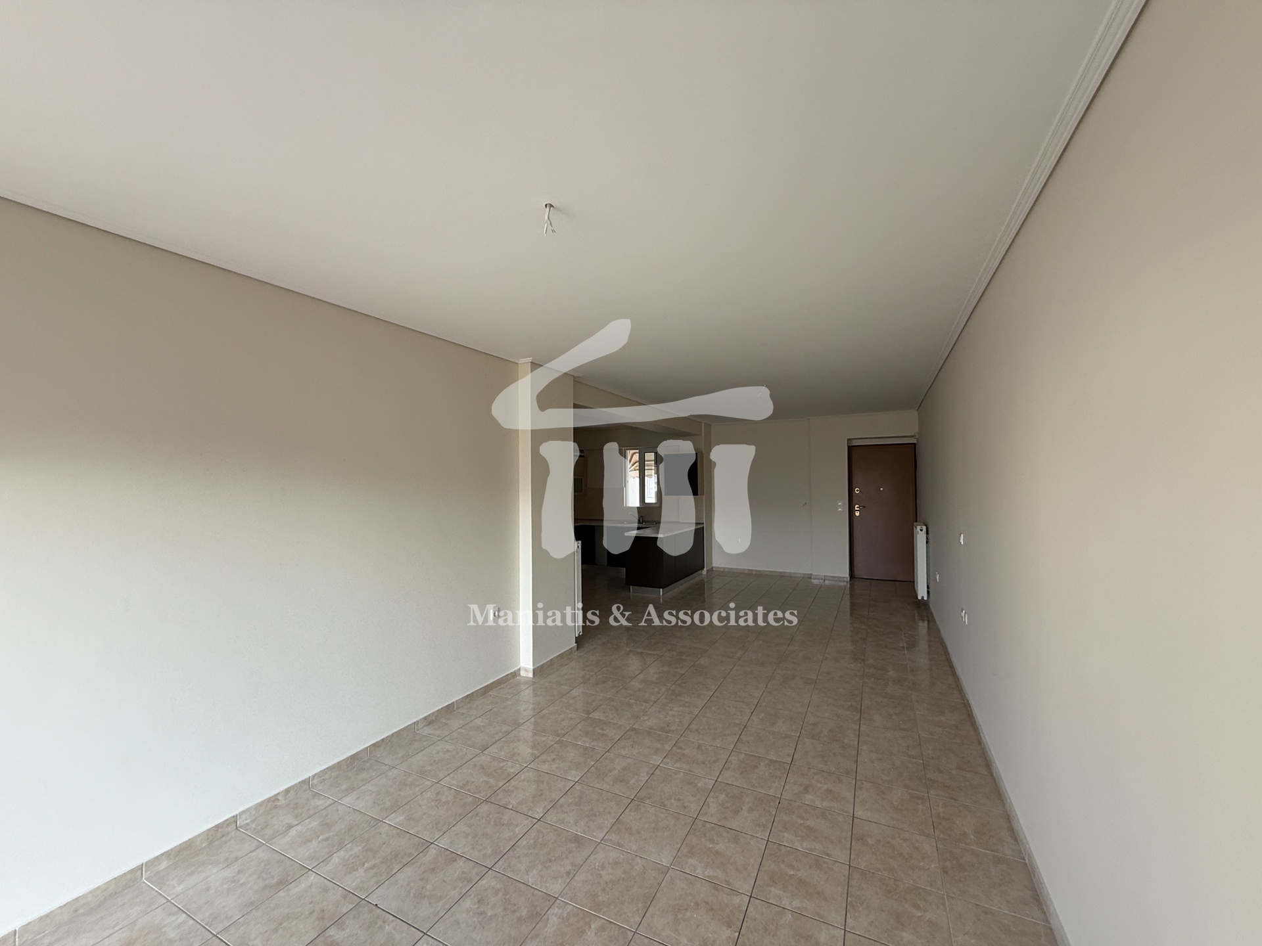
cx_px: 631
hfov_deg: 102.1
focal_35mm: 14
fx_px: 510
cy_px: 473
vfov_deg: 85.7
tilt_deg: +1.4
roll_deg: +0.0
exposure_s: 1/99
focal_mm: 2.22
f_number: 2.2
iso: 100
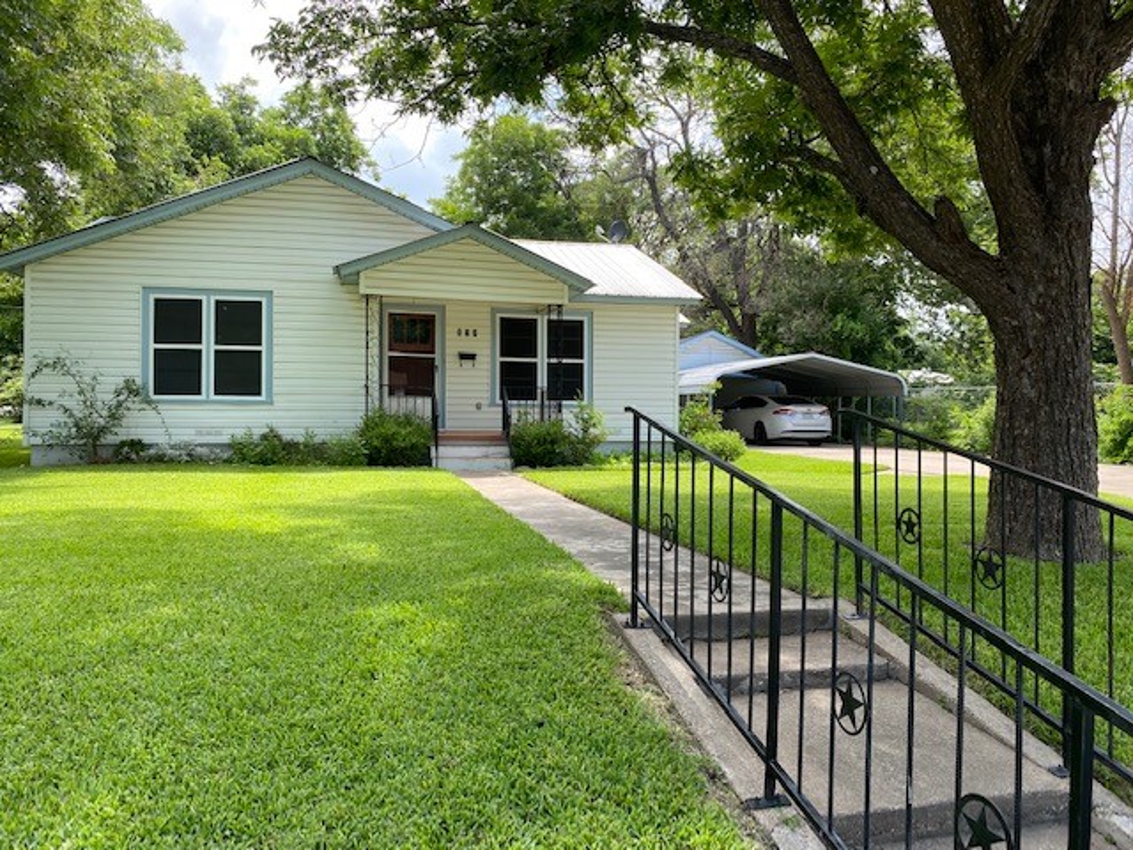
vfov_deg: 53.1
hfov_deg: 67.3
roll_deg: +0.0
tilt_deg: +0.3
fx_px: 851
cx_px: 566
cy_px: 425
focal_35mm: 26
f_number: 1.8
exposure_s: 1/600
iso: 32
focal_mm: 4.25
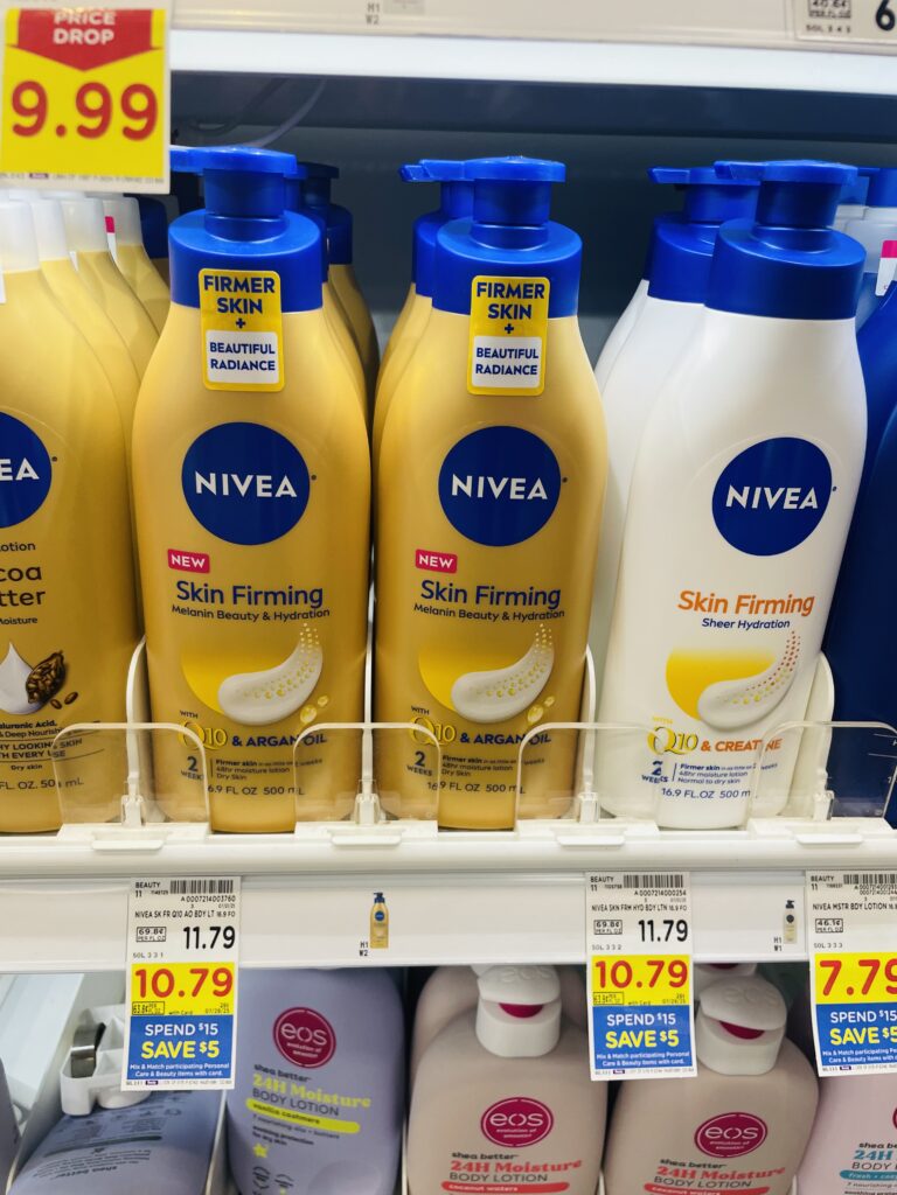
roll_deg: -0.8
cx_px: 448
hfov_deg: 53.1
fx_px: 898
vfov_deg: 67.3
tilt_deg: -23.9
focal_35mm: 26
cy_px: 598
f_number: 1.6
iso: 64
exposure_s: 1/121
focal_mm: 4.2
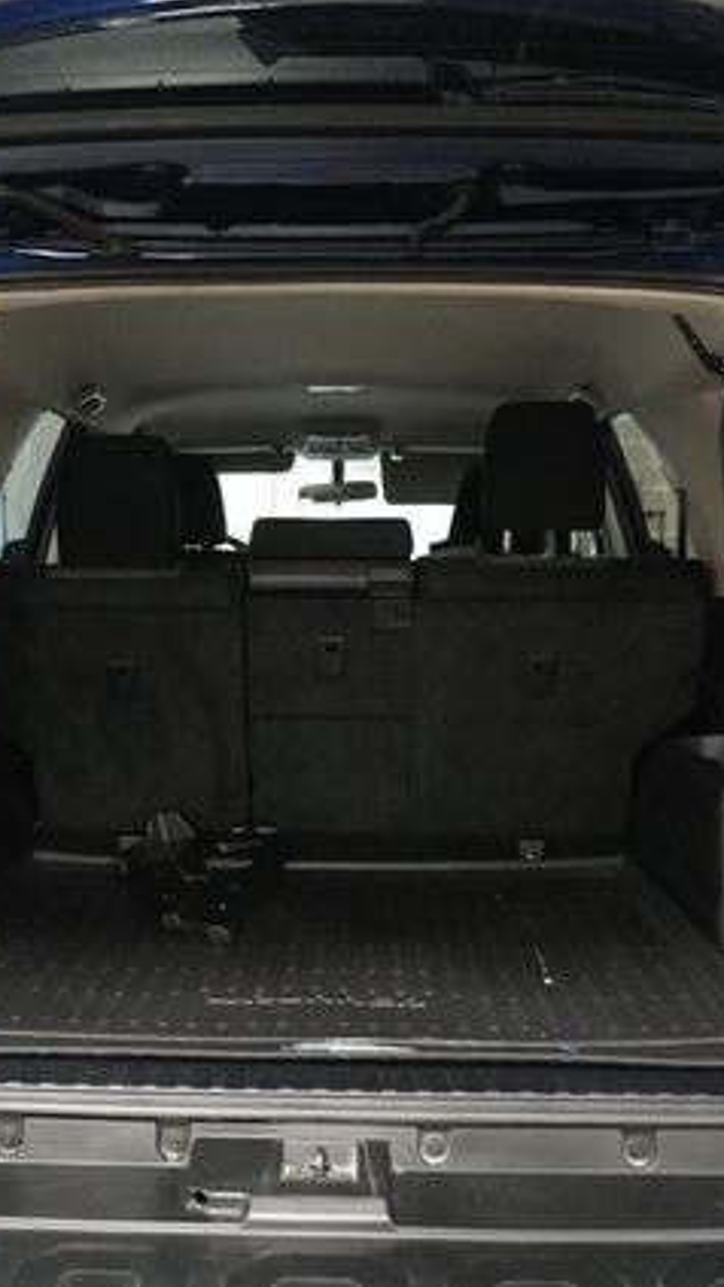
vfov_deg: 52.8
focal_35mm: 38
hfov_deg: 31.1
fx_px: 1297
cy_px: 642
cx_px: 301
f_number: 3.5
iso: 6400
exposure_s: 1/50
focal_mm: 16
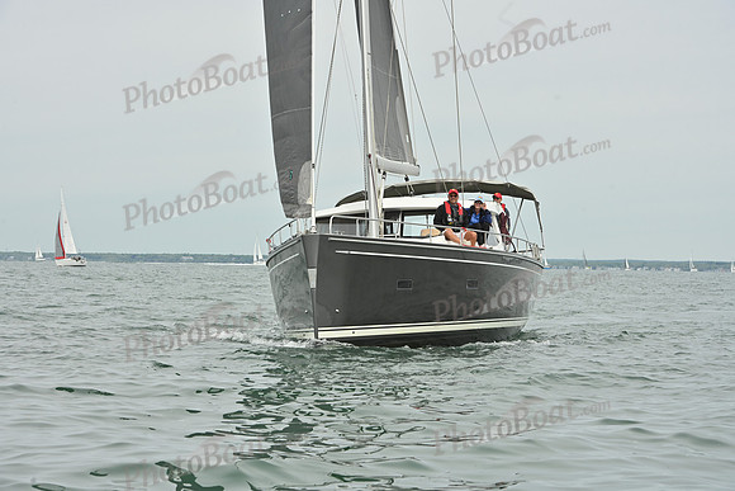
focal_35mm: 112
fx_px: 2287
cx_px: 368
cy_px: 246
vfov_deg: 12.2
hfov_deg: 18.3
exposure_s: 1/800
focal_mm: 112
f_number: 10
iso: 320
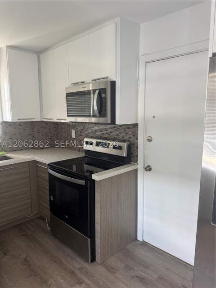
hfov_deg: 56.8
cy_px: 144
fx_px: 200
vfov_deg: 71.6
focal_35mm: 24
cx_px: 108
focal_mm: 6.76
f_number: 1.78
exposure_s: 1/75
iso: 200
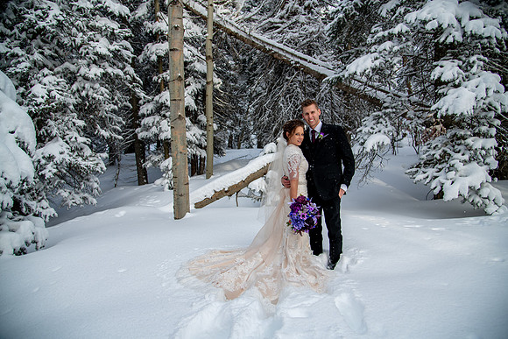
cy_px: 170
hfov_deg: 73.7
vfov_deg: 53.2
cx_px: 254
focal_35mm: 24
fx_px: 339
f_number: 4.5
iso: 200
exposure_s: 1/250
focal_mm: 24
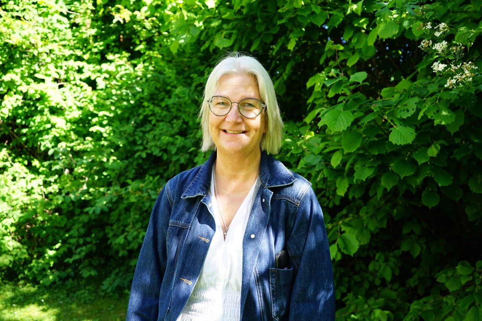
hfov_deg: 53.1
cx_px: 241
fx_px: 482
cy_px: 160
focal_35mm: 36
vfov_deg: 36.9
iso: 100
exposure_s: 1/60
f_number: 4.5
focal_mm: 36
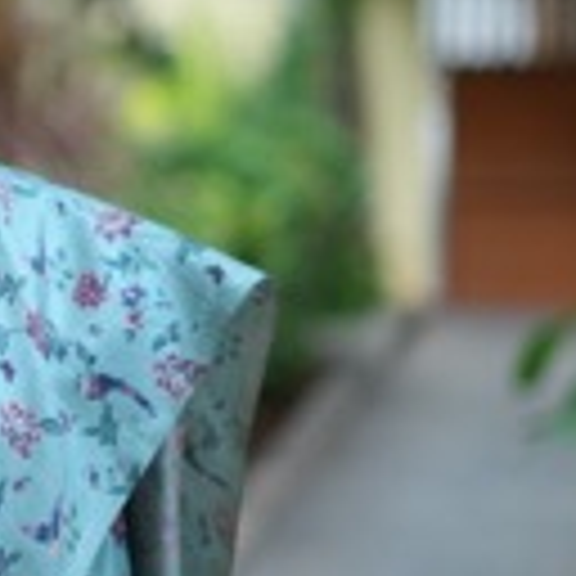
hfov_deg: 10.6
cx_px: -310
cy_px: 126
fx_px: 2993
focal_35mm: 159
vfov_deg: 11.0
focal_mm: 50
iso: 100
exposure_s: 1/250
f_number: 1.8
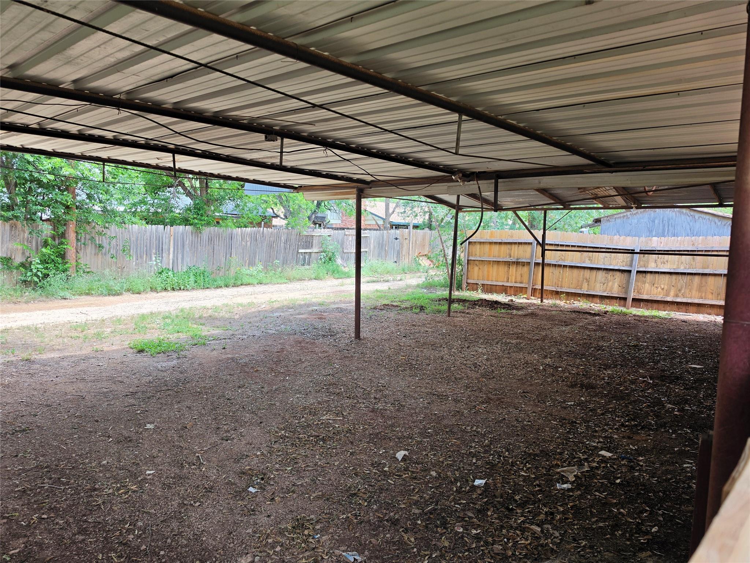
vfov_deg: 58.9
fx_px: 498
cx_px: 375
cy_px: 282
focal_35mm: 23
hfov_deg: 73.9
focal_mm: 6.5
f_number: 1.4
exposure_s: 1/359
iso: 20
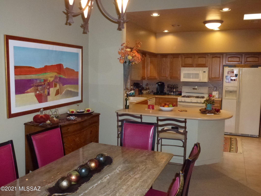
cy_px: 98
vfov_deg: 46.8
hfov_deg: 60.0
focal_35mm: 30
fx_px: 226
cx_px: 130
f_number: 3.5
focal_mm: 5.4
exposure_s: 1/60
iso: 800
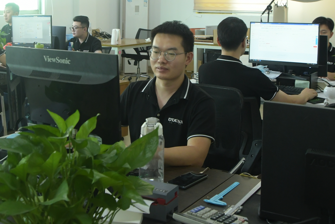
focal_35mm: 52
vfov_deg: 25.2
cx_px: 144
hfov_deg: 38.1
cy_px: 20
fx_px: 484
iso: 1250
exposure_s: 1/60
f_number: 6.3
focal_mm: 18
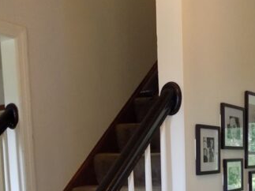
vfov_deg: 23.7
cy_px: 219
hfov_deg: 33.2
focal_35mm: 57
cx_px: 190
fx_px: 420
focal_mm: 4
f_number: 3.1
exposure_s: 1/30
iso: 280
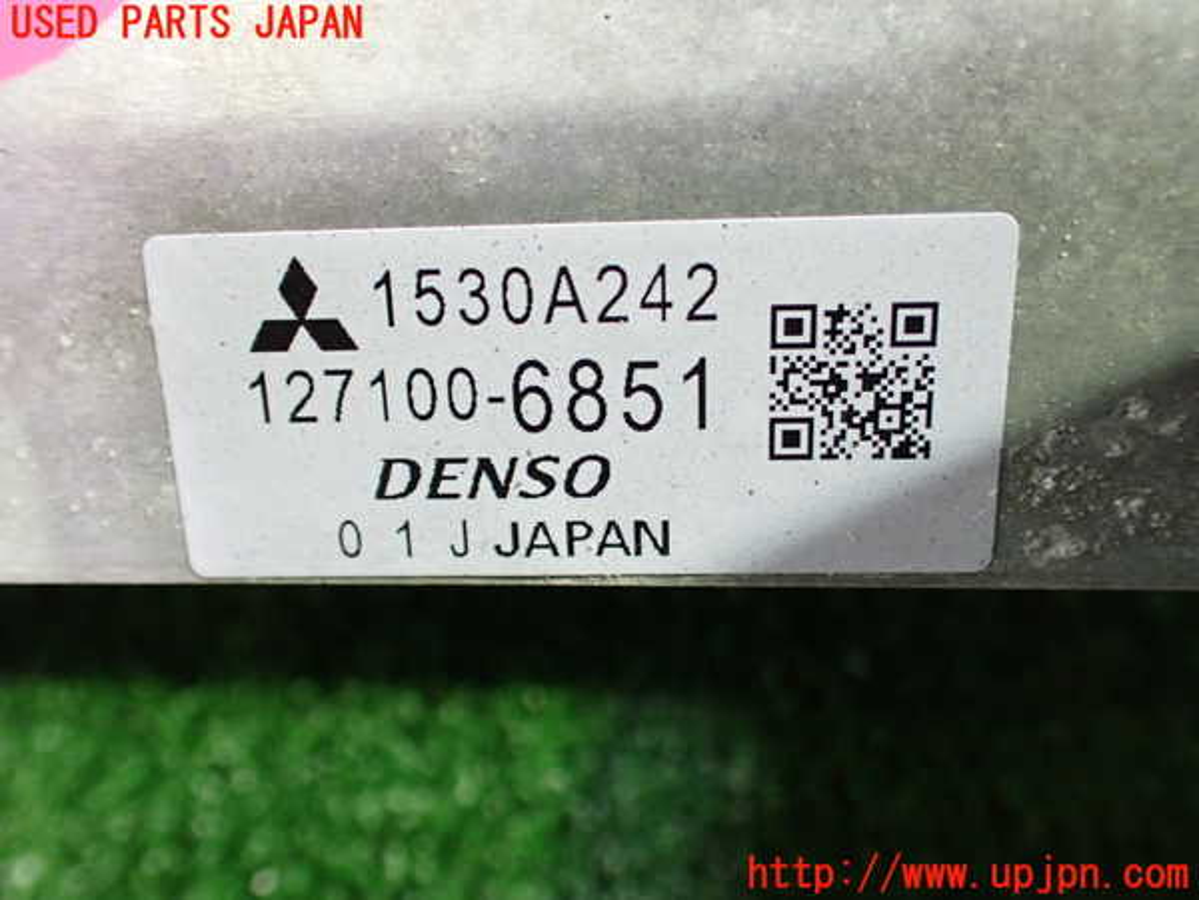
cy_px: 450
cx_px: 600
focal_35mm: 30
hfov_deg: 60.0
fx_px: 1039
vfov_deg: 46.8
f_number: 2.3
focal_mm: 5.4
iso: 800
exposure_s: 1/40
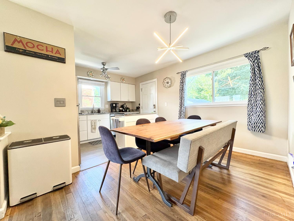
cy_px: 110
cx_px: 147
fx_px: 119
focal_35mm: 14
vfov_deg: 85.7
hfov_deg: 102.1
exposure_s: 1/120
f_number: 2.2
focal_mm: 2.22
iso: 320
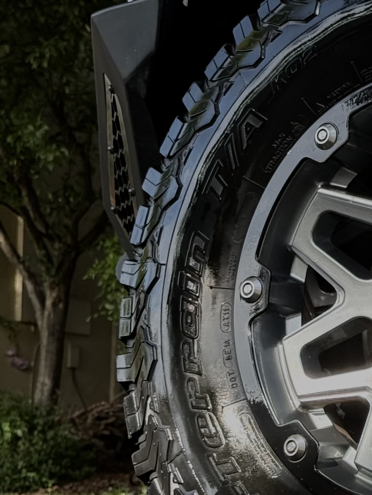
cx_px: 468
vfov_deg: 13.8
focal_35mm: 143
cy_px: 268
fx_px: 2049
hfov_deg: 10.2
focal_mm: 6.76
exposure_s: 1/264
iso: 80
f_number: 1.78
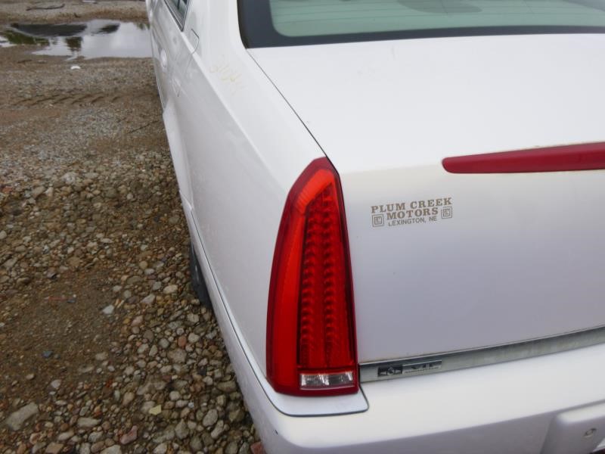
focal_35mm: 25
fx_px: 437
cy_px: 227
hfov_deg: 69.4
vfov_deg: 54.9
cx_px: 302
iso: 100
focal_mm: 4.5
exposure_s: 1/200
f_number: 3.9
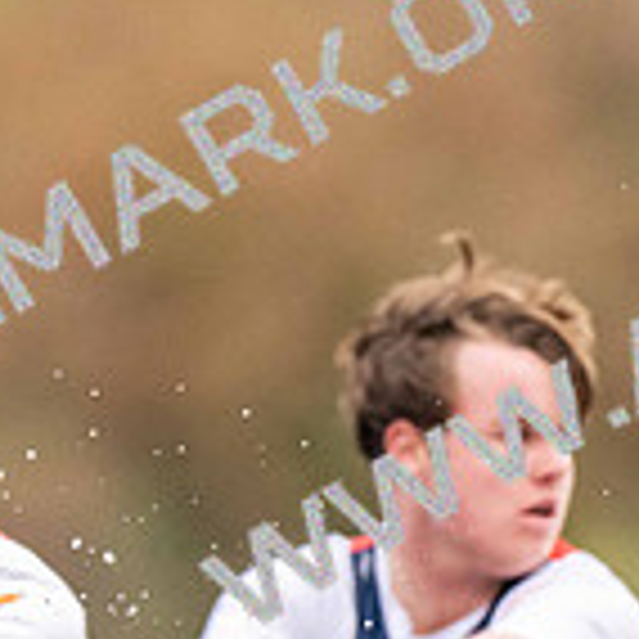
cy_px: 700
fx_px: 43482
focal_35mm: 2082
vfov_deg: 0.8
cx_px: -126
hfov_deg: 0.8
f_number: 4
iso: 4000
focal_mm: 600
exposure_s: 1/2500
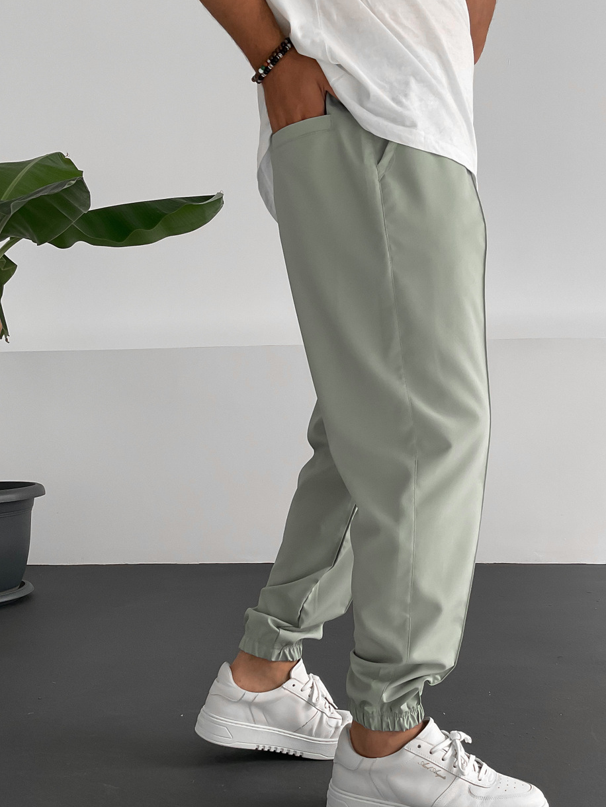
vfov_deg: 48.9
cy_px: 453
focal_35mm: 38
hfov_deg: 37.7
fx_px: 887
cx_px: 344
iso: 50
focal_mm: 3
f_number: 1.8
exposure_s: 1/120
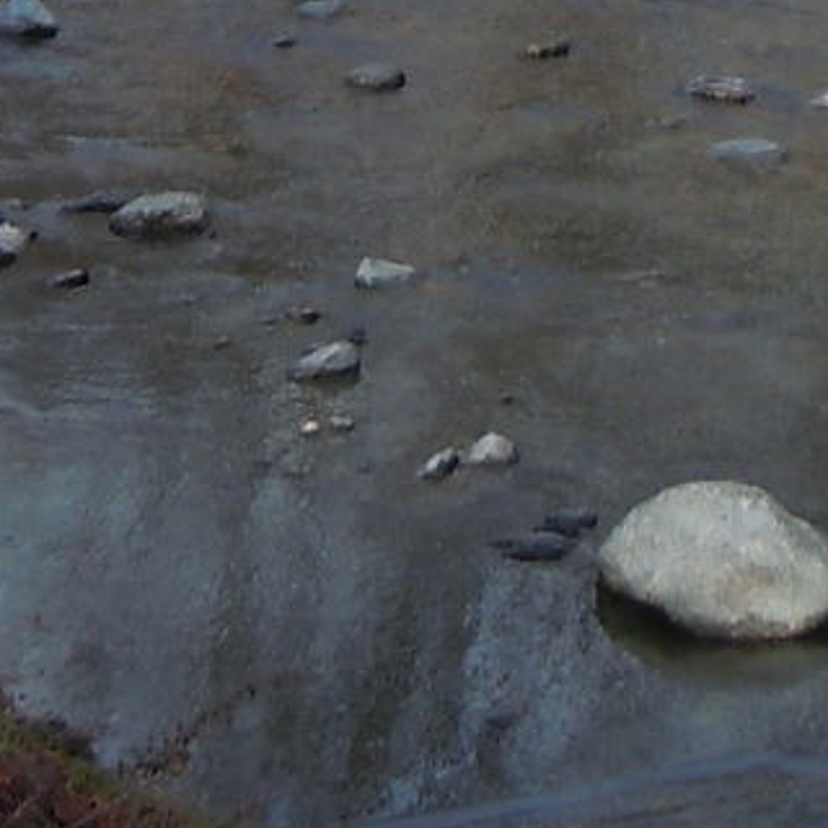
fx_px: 4303
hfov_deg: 11.0
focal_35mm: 159
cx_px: 458
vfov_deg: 10.4
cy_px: -655
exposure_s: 1/400
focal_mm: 5.4
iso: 100
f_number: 3.5
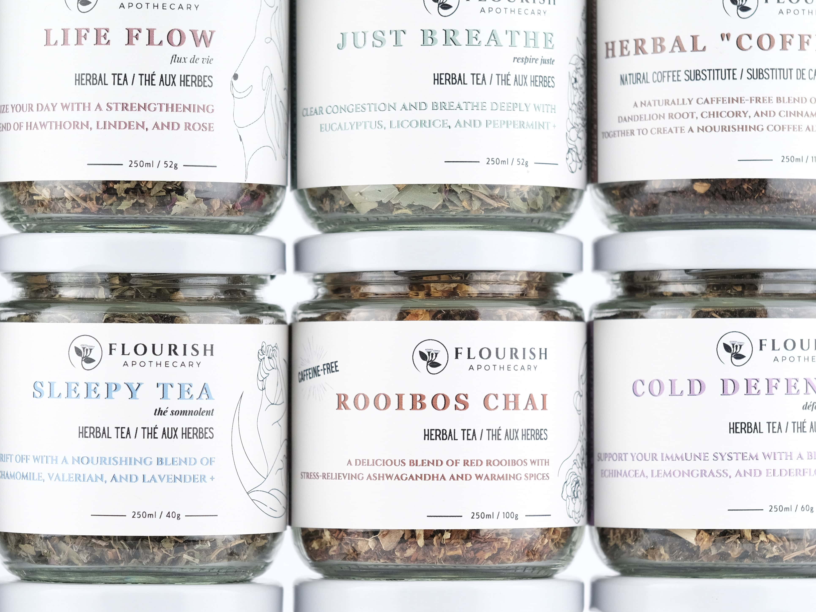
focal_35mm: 186
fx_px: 4384
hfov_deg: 10.6
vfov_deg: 8.0
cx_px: 415
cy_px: 434
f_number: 3.6
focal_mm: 80
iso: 800
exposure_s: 1/500
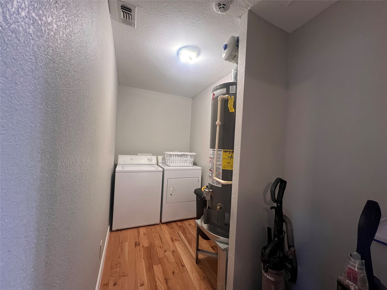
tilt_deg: +0.2
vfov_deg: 89.9
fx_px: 145
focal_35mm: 13
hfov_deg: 106.2
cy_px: 145
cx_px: 194
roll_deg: -2.6
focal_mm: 1.57
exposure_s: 1/60
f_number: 1.8
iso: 400
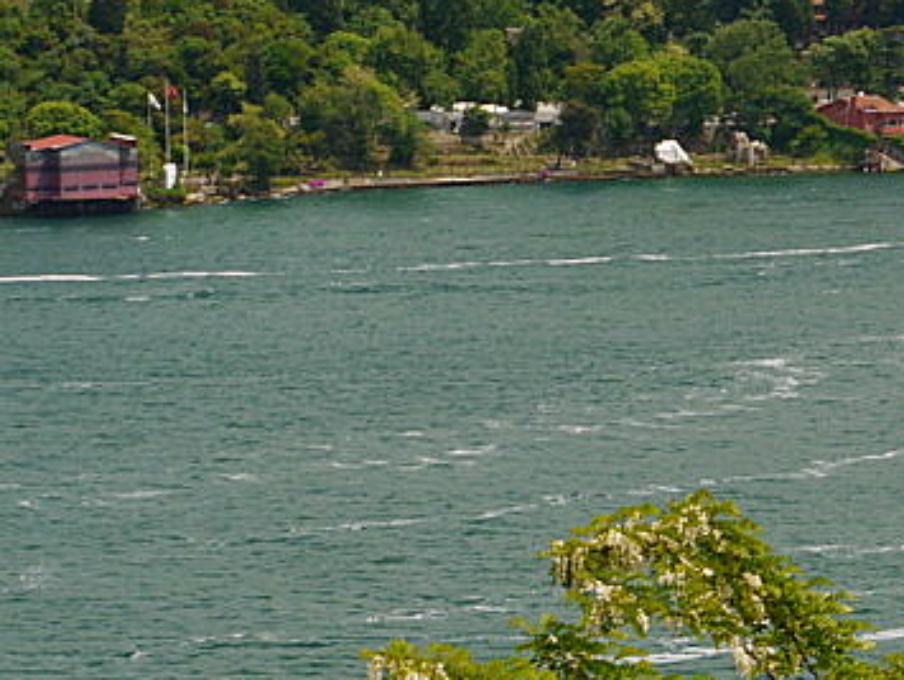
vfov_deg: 6.8
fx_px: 5725
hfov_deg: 9.0
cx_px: 937
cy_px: 800
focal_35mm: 219
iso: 100
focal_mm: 38
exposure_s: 1/160
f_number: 6.3
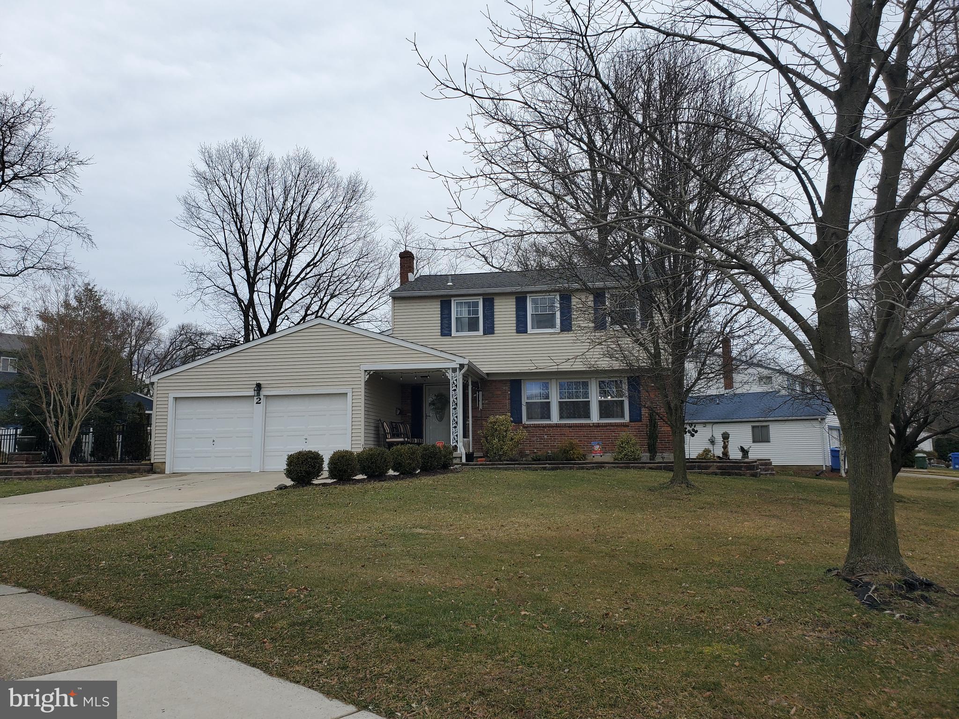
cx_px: 480
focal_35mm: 26
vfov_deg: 53.1
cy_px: 360
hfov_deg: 67.3
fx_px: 720
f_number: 2.4
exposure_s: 1/481
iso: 50
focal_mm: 4.3
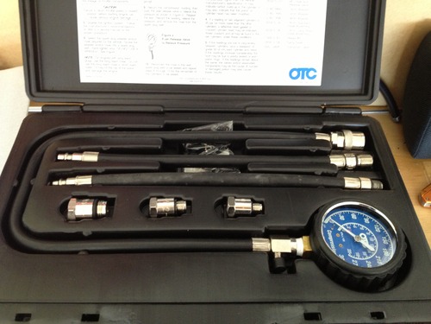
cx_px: 216
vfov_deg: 40.7
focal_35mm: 35
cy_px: 162
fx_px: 436
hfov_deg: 52.6
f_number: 2.4
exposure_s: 1/20
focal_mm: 4.28
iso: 200
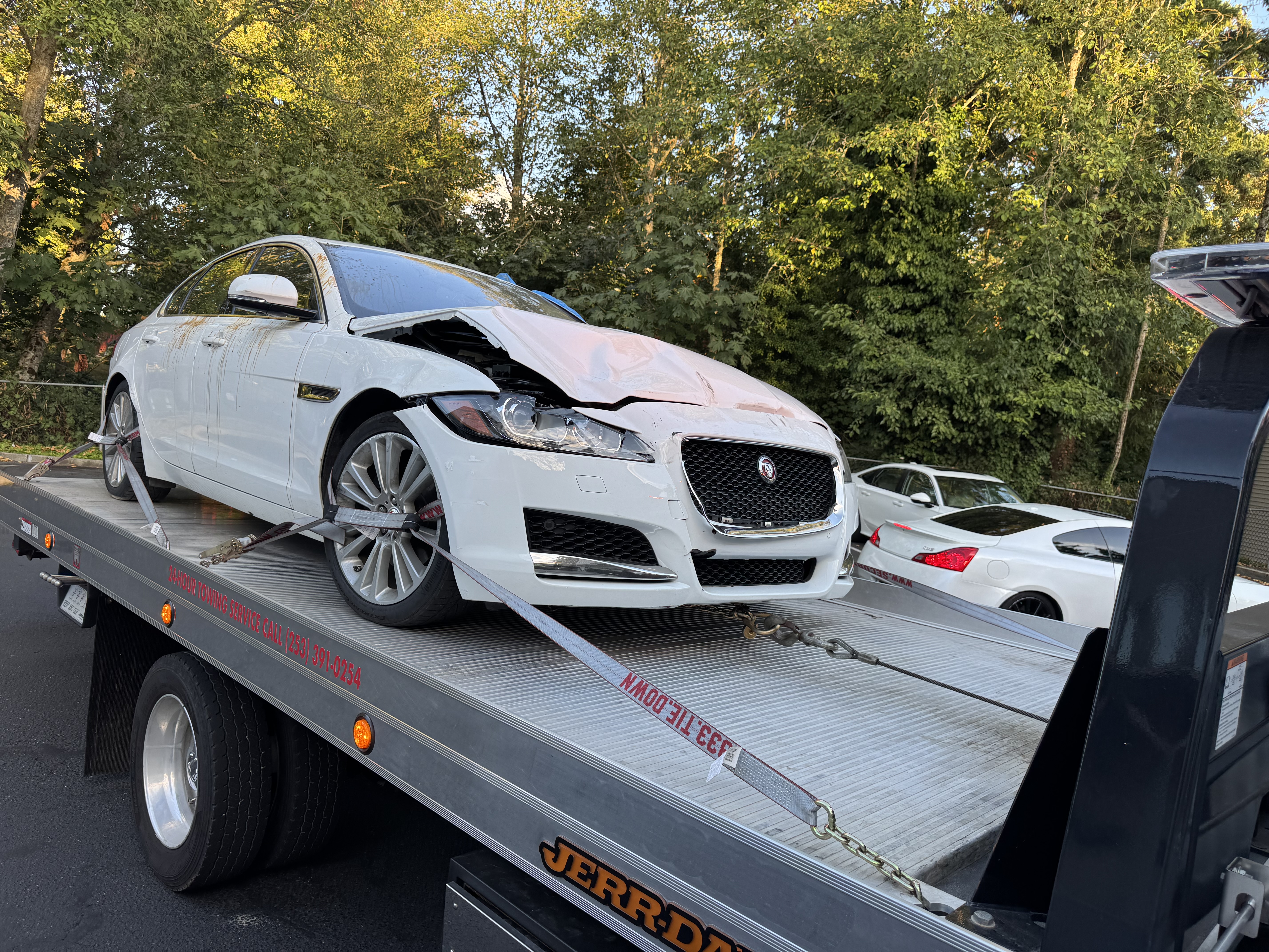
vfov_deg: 56.8
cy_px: 476
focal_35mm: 24
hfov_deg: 71.6
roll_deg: -4.2
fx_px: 880
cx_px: 634
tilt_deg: -4.5
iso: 64
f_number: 1.78
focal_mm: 6.76
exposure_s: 1/241
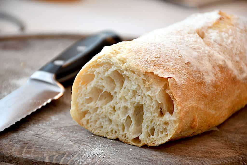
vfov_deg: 7.0
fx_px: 1338
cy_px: 82
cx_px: 124
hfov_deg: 10.5
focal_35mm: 195
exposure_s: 1/60
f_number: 5.6
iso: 450
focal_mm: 130
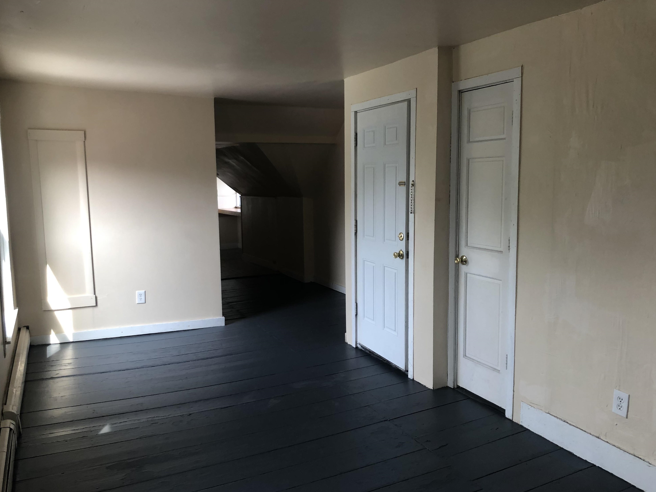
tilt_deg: -5.9
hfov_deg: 61.7
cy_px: 254
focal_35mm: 29
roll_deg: +1.5
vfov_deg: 48.2
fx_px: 550
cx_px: 324
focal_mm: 3.99
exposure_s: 1/40
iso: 25
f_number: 1.8
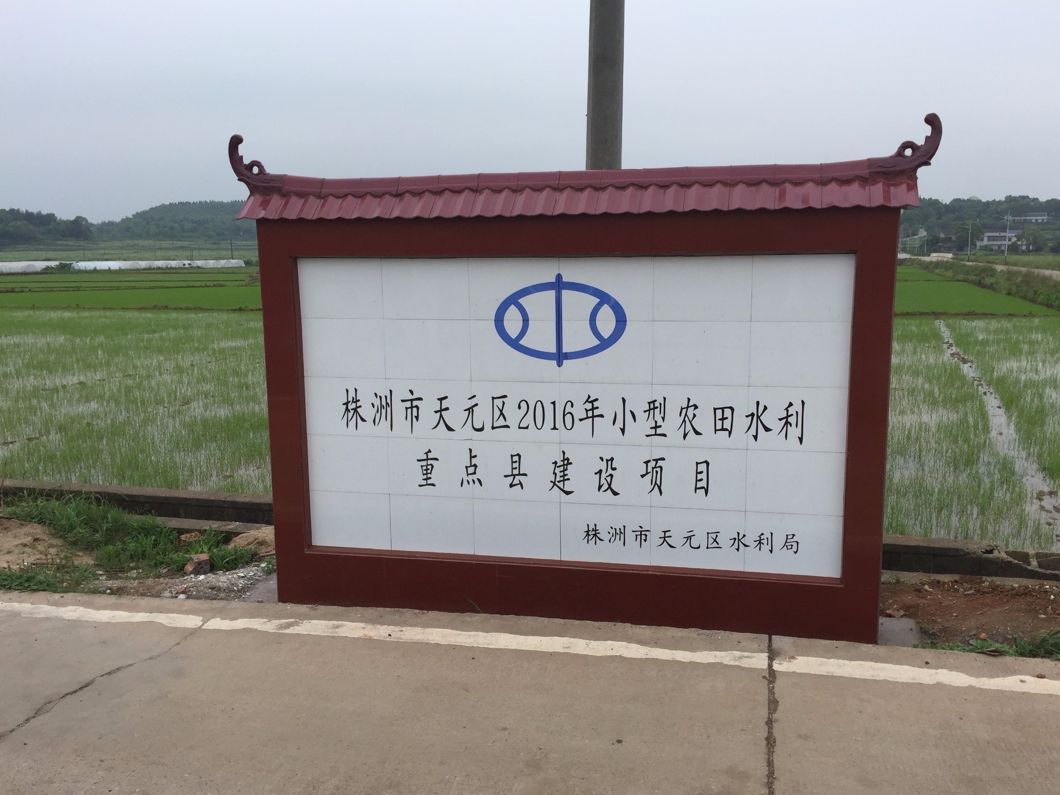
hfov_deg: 58.3
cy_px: 419
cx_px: 558
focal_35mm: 31
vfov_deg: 45.4
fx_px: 949
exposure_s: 1/964
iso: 32
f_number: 2.2
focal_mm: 4.15
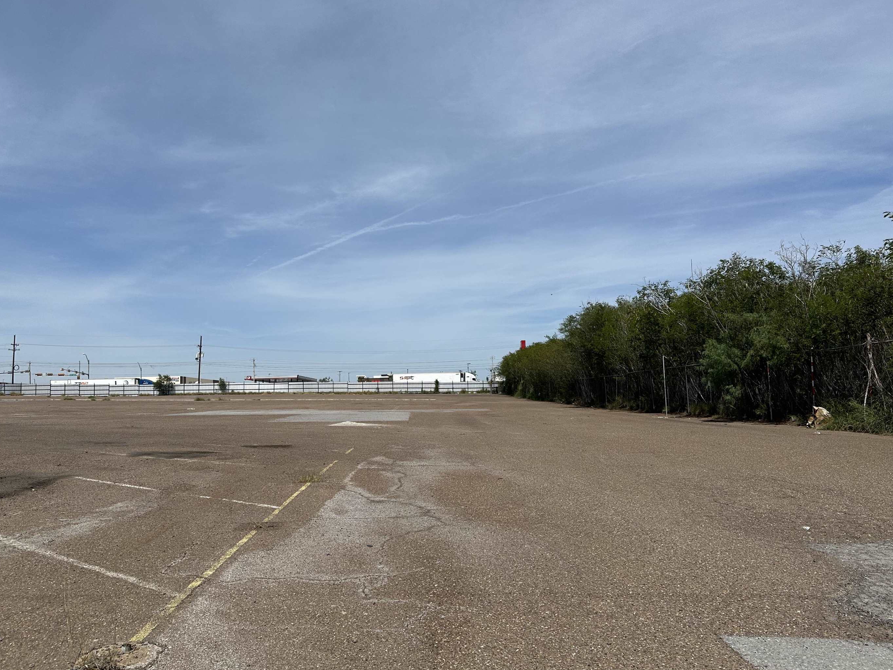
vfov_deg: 51.3
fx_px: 696
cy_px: 344
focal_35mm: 27
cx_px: 403
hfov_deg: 65.2
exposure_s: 1/8197
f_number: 1.78
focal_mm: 6.86
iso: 80
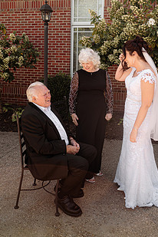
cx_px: 91
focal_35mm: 35
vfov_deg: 53.6
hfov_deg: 37.8
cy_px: 84
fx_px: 230
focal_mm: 24
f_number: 2.8
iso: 160
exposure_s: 1/640
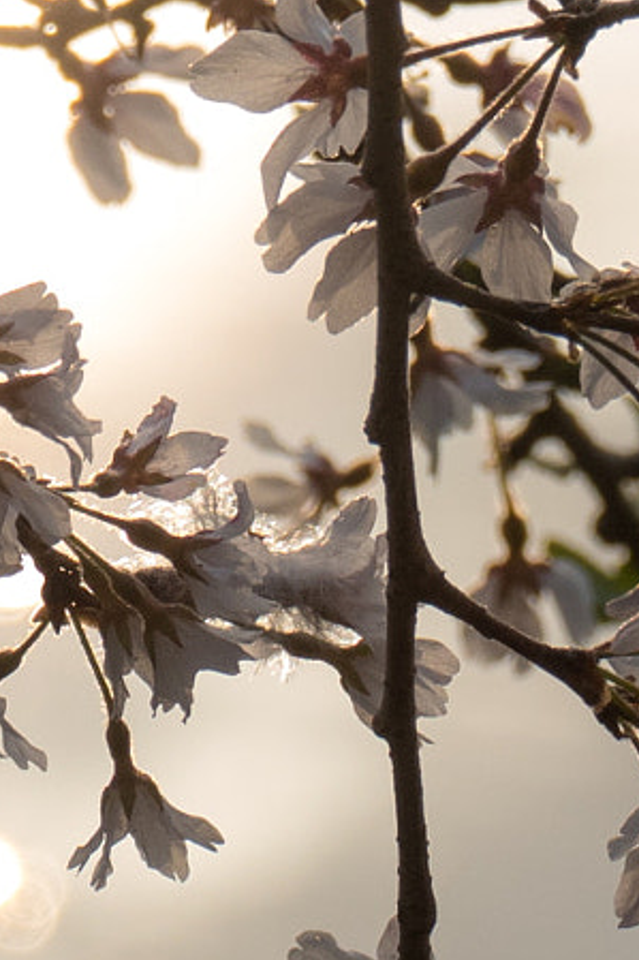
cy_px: 436
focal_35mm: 712
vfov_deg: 2.9
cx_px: 350
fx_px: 18970
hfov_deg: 1.9
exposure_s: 1/1250
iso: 125
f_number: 5
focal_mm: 73
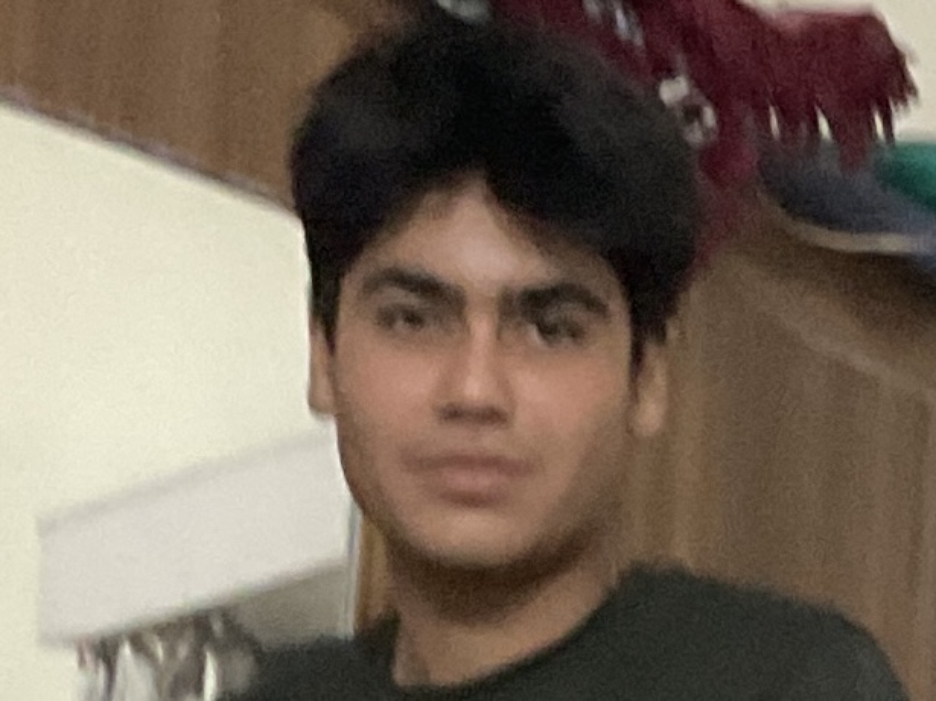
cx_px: 468
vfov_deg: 48.2
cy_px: 350
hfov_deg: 61.7
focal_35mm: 29
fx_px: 784
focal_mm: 3
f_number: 1.8
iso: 250
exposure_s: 1/33
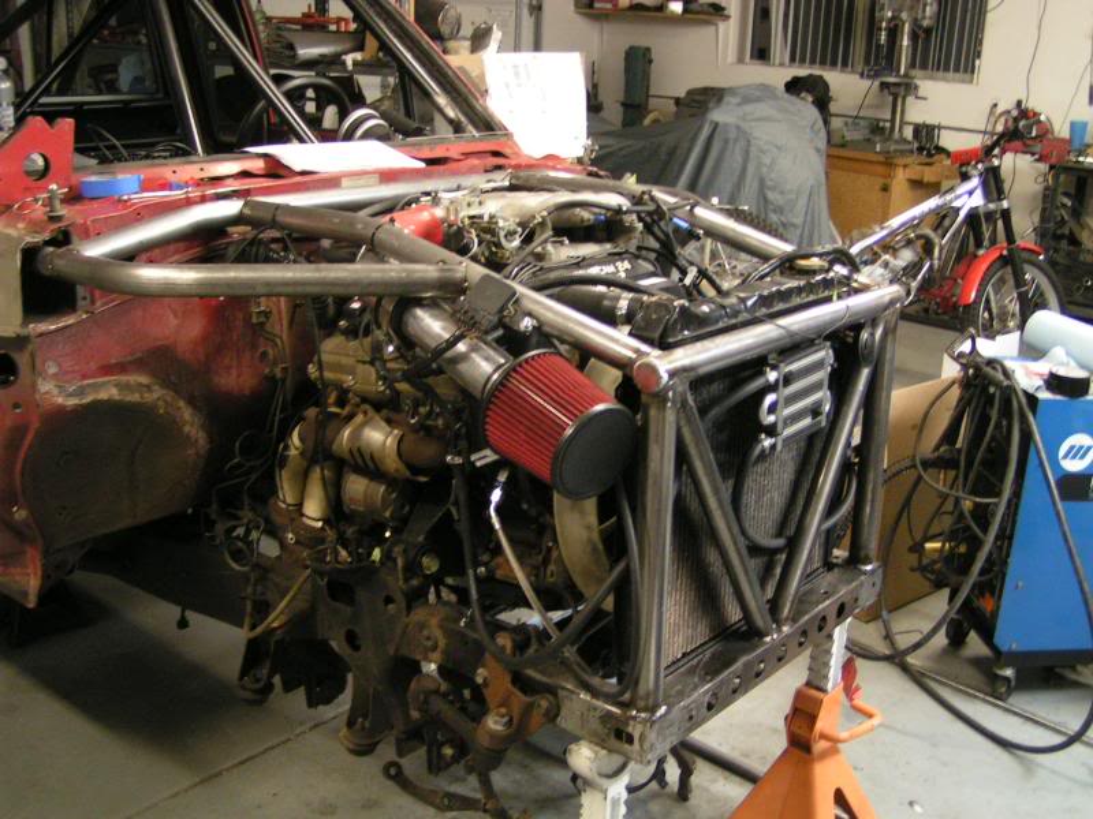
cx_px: 546
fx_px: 1200
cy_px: 410
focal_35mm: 38
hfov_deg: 49.0
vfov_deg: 37.7
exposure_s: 1/6
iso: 200
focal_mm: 5.8
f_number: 2.8
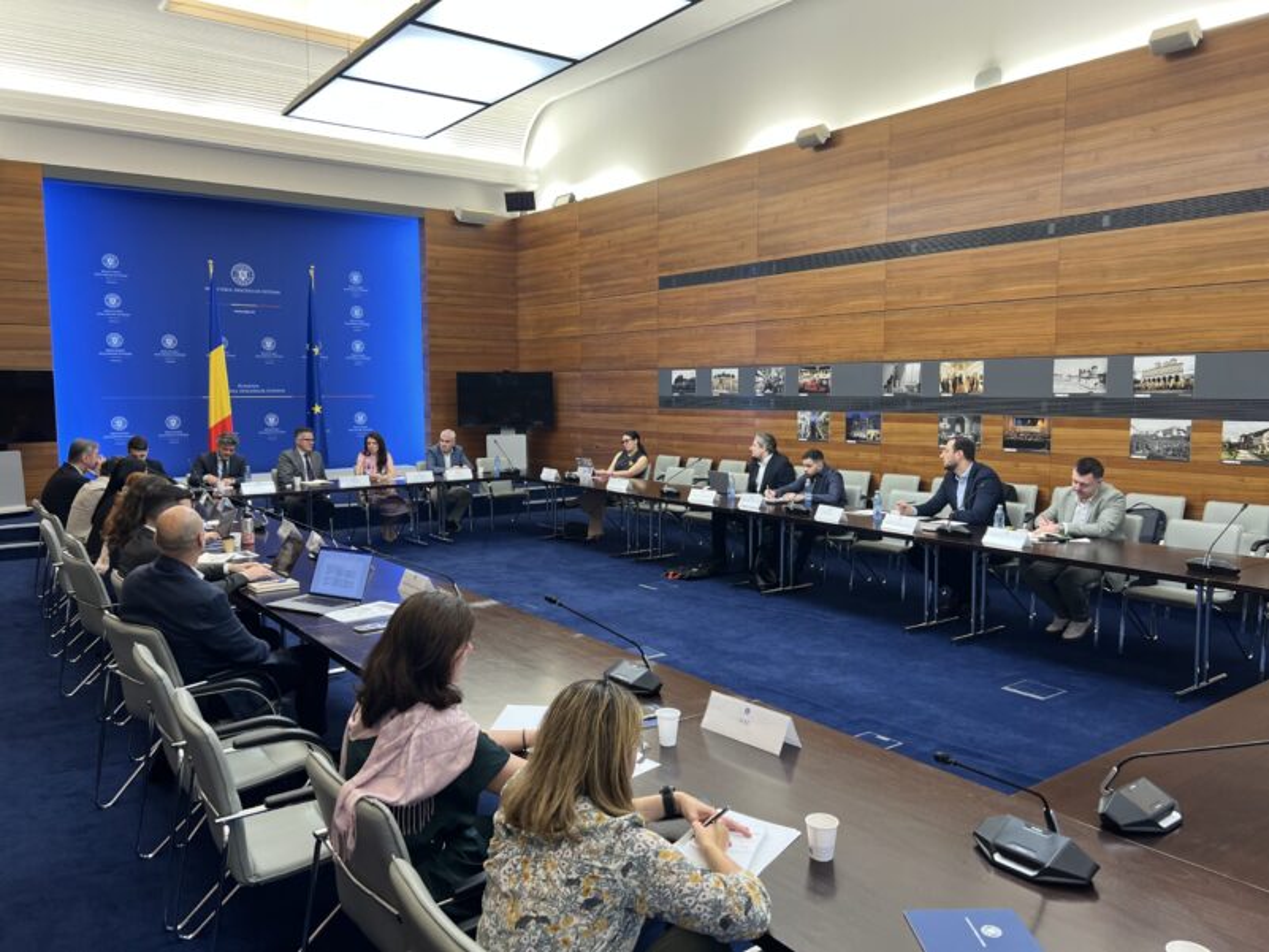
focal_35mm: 26
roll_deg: +0.3
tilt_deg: -5.9
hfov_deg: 67.3
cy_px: 476
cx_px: 634
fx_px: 953
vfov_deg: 53.1
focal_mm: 5.7
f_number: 1.5
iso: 125
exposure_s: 1/50
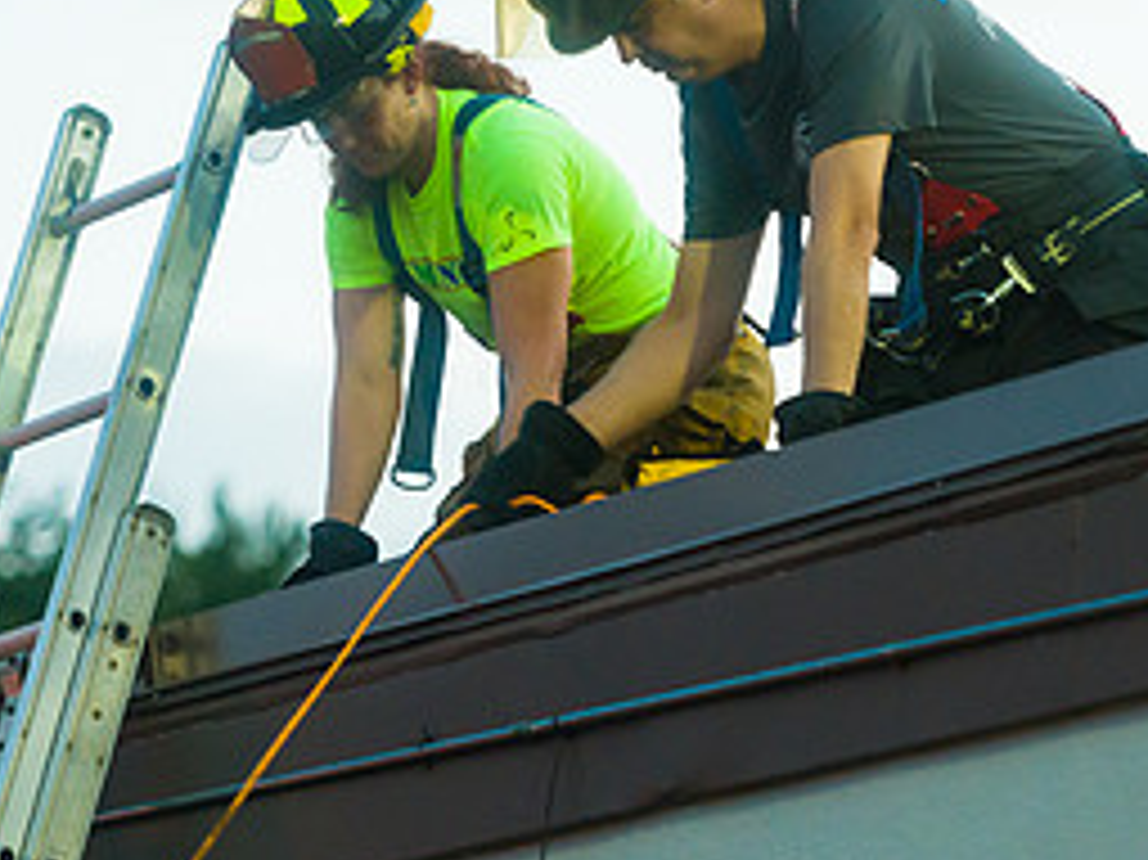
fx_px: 9049
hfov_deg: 7.3
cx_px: 527
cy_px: 270
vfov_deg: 5.4
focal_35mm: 273
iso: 3200
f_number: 3.2
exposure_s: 1/125
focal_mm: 125
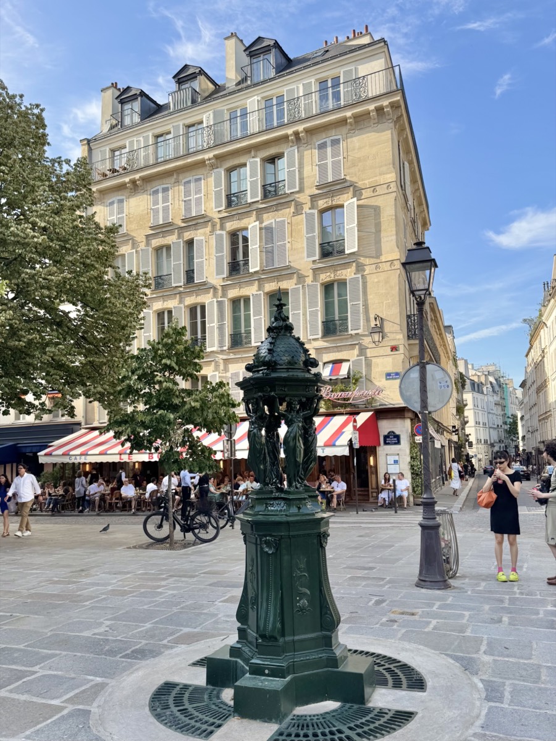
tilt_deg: +6.1
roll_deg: +2.6
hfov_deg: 56.8
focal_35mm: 24
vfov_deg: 71.6
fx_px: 514
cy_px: 370
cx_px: 278
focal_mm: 6.76
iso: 80
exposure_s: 1/2174
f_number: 1.78
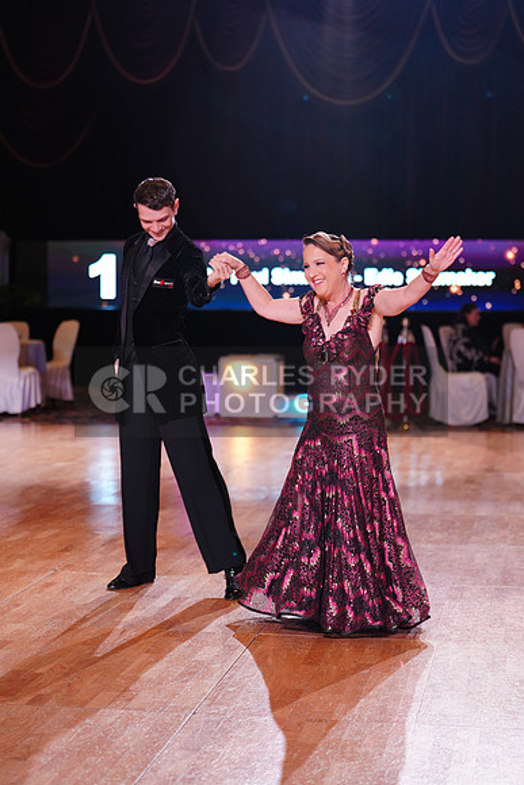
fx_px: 1527
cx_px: 262
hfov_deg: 19.5
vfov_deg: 28.8
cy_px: 392
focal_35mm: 70
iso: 800
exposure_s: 1/250
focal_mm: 70
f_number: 2.8
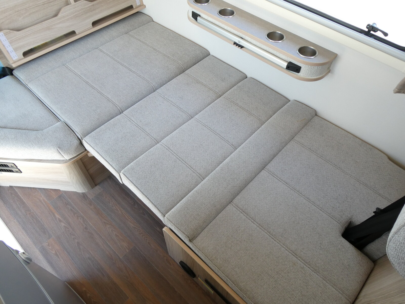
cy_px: 152
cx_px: 202
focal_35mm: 24
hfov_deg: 71.6
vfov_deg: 56.8
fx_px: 281
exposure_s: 1/60
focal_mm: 4.3
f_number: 3.3
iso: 125
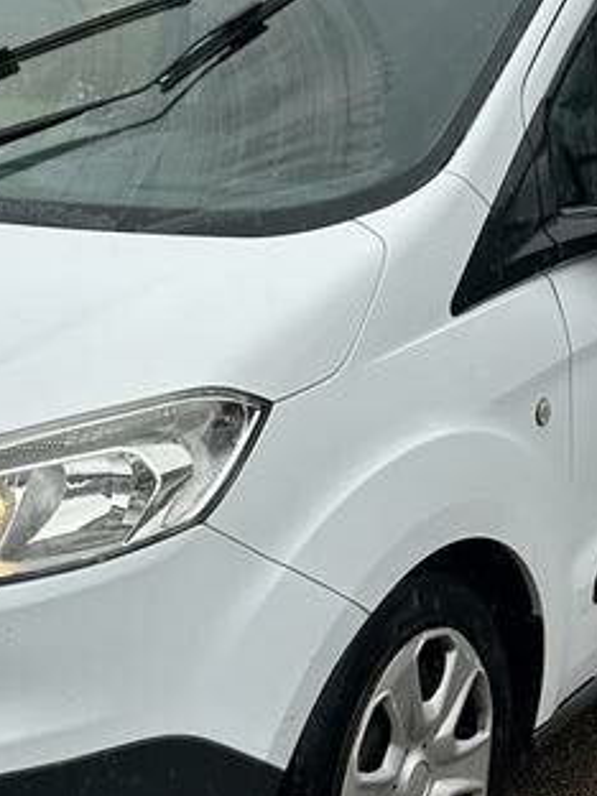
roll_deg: -0.7
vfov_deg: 28.1
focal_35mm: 69
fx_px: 1587
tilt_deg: -9.7
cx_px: 163
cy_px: 339
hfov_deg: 21.2
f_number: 1.78
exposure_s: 1/580
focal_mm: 6.86
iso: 80
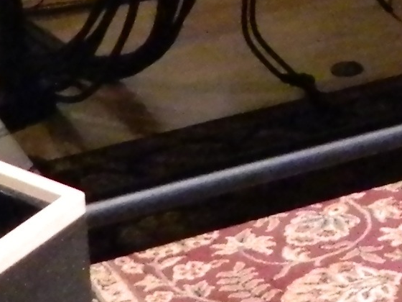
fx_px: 2241
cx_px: 782
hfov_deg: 9.6
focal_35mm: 193
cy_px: -330
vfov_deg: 7.4
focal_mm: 4.5
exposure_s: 1/8
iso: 800
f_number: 3.1
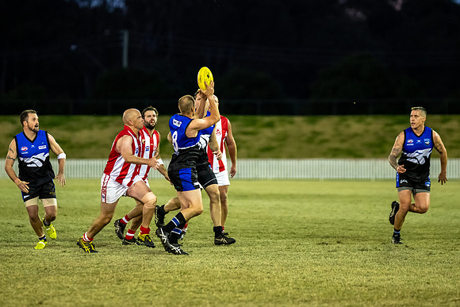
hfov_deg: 8.4
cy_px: 144
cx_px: 209
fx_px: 3120
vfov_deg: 5.6
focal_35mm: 244
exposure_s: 1/1250
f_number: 2.8
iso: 4500
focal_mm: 220
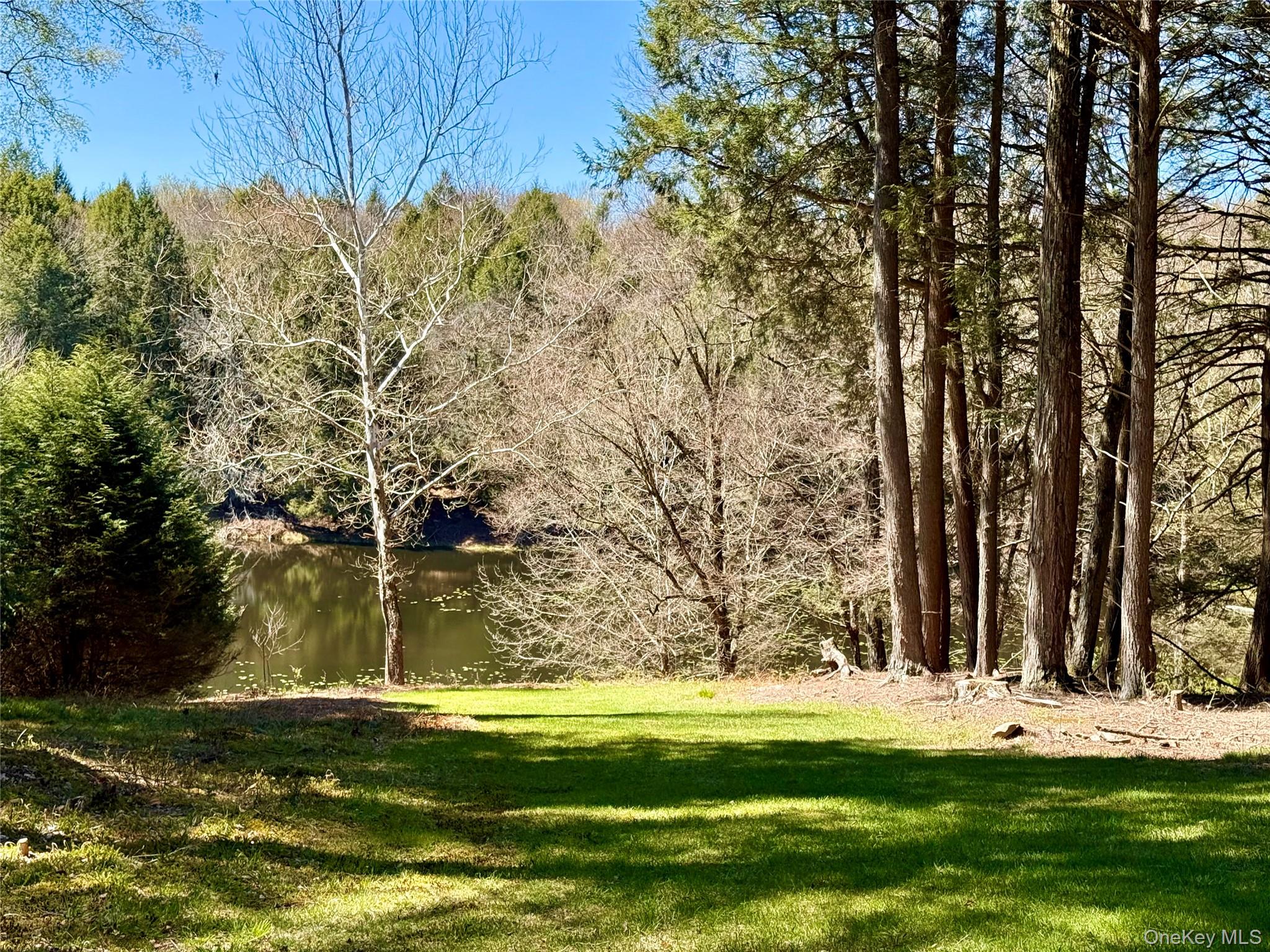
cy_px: 476
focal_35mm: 48
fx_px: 1761
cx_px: 635
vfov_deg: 30.3
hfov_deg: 39.7
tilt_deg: -3.8
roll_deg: -2.4
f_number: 1.78
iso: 80
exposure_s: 1/1484
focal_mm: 6.76
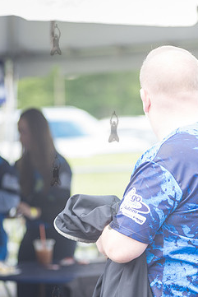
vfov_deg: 7.8
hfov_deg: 5.2
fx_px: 2168
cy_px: 191
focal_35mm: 263
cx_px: 216
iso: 200
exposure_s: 1/160
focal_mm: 125
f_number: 3.5
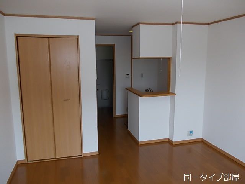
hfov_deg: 63.4
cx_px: 122
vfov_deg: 49.7
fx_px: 198
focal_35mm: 28
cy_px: 92
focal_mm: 4
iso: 80
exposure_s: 1/80
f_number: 2.7
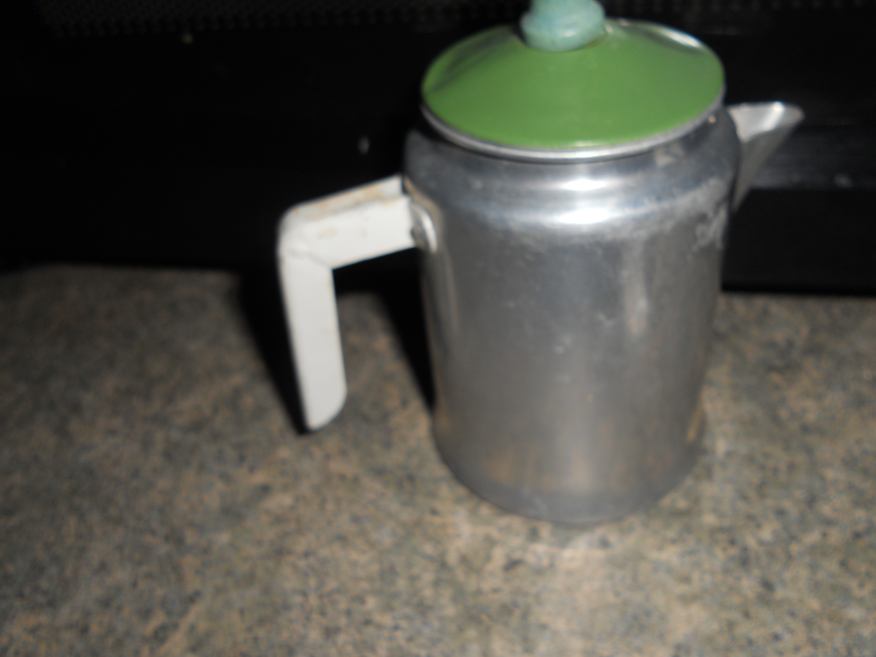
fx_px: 810
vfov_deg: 44.2
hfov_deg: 56.8
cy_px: 328
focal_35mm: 32
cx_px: 438
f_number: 8.8
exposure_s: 1/25
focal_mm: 5.8
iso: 80
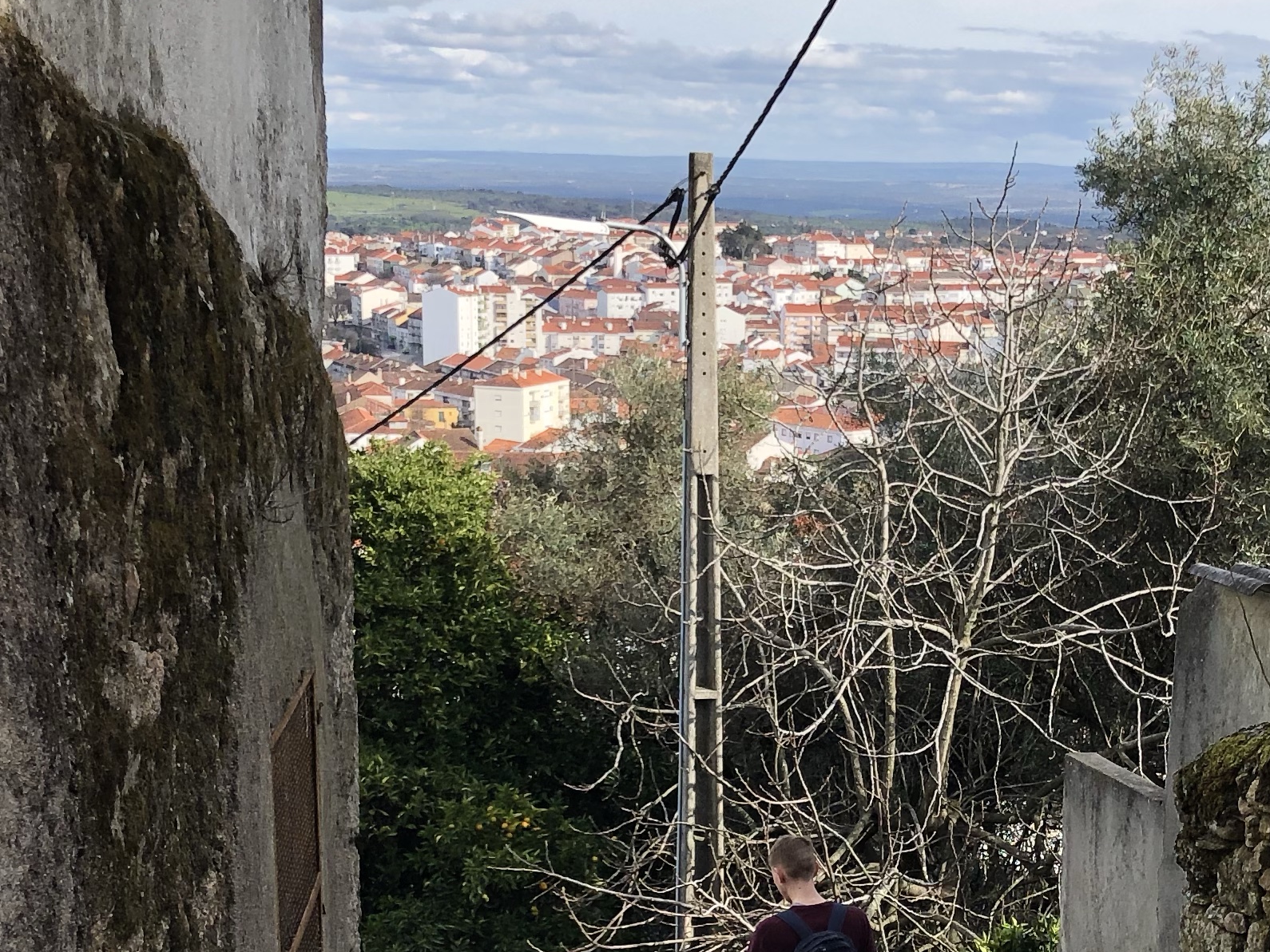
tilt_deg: -16.2
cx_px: 869
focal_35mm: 71
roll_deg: -1.7
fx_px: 2605
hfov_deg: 27.2
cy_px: 865
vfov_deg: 20.3
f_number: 1.8
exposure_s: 1/979
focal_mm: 3.99
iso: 20
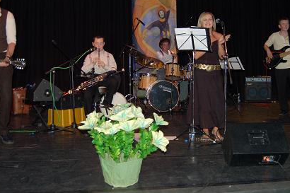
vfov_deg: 30.3
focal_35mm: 44
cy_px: 64
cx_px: 169
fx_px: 354
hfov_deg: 44.4
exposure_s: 1/60
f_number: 3.8
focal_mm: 20
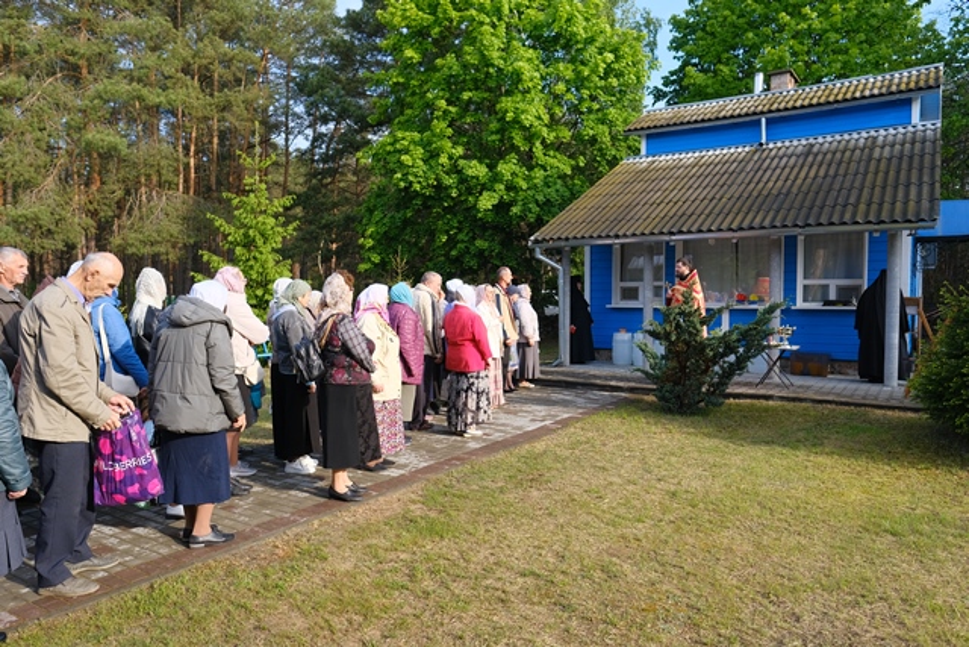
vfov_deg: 53.2
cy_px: 324
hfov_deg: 73.7
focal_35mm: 24
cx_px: 484
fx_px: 646
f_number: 3.2
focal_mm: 16
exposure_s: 1/1000
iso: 400
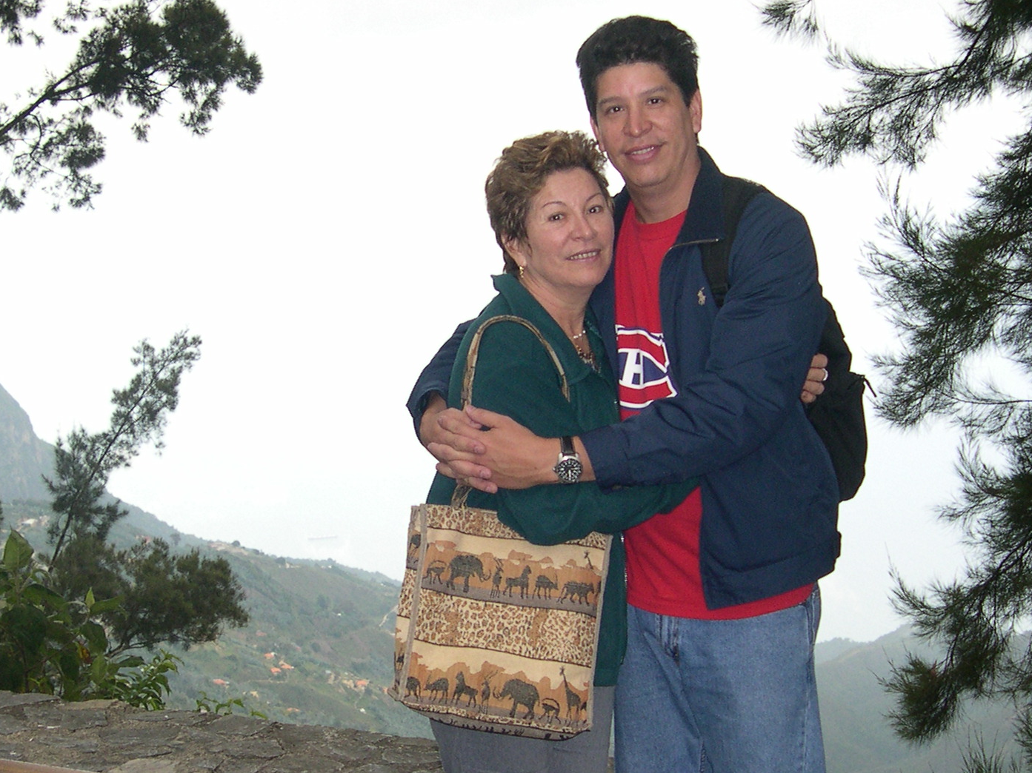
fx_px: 1848
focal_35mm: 62
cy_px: 431
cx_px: 377
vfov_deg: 23.6
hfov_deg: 31.0
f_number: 2.8
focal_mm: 8
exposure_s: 1/537
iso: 141
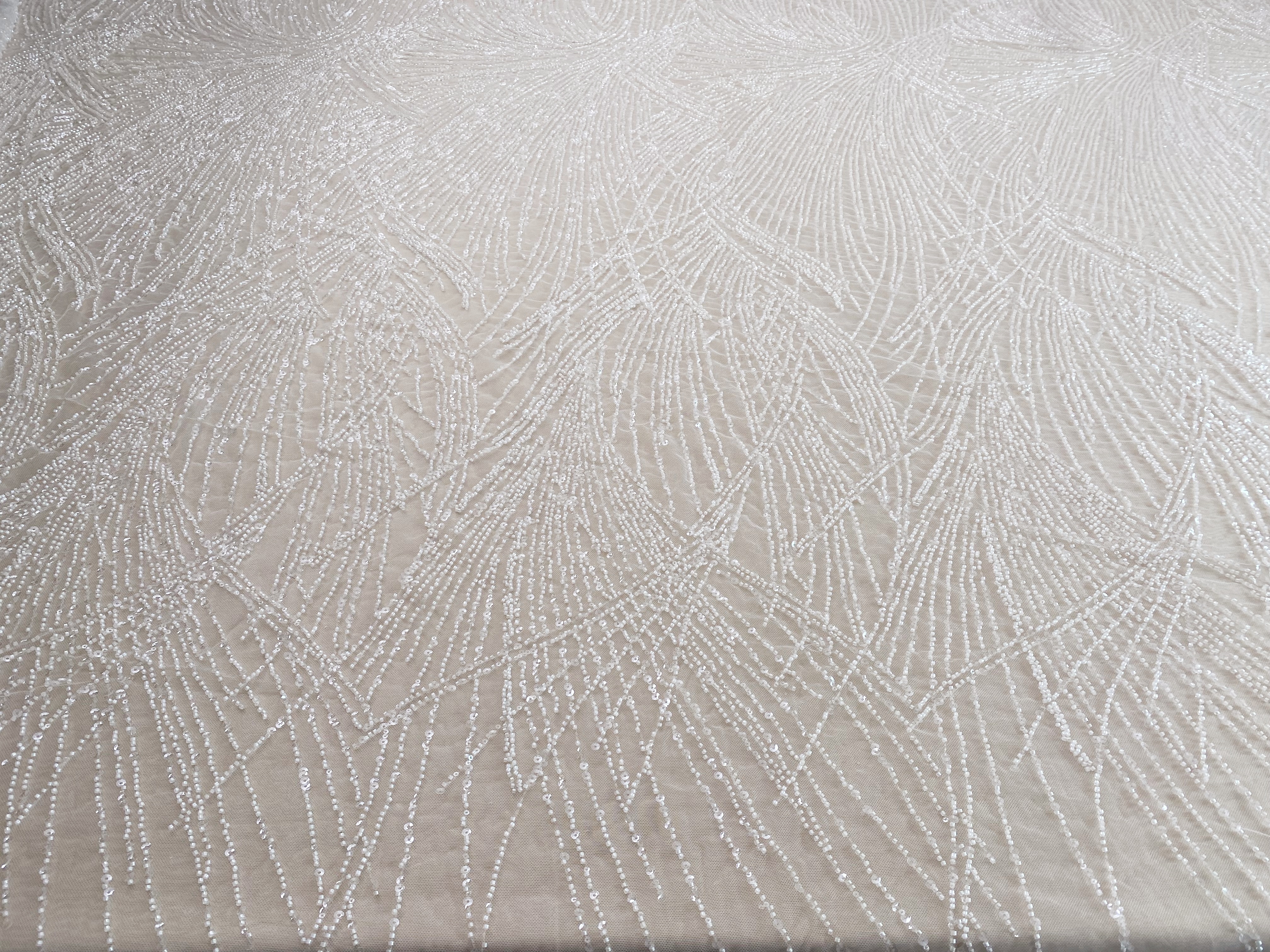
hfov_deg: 67.3
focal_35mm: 26
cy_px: 476
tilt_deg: -47.5
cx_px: 635
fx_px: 954
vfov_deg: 53.1
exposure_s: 1/282
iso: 32
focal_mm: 4.25
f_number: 1.8
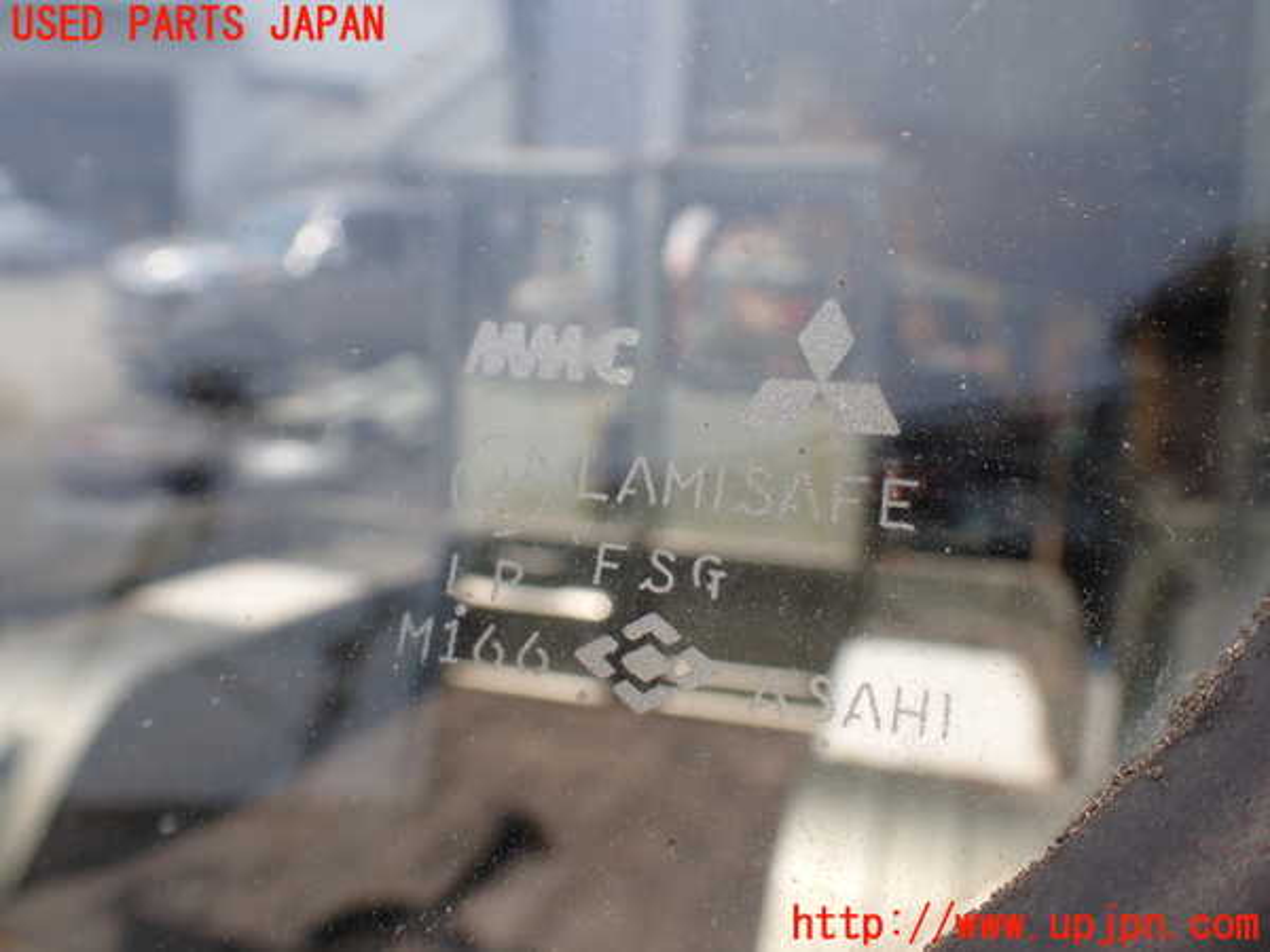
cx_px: 635
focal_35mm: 30
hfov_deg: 60.0
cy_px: 476
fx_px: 1101
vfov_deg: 46.8
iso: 100
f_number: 9
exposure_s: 1/160
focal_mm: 5.4
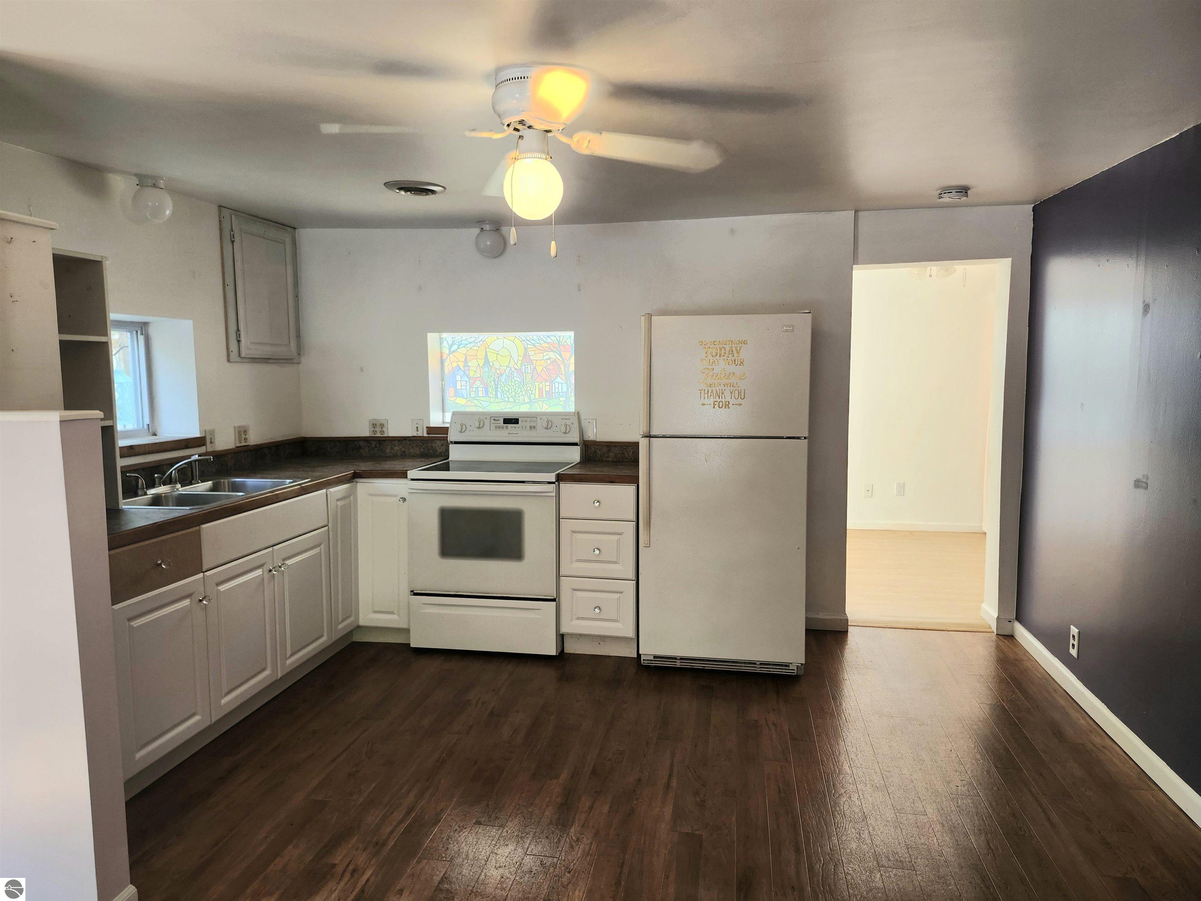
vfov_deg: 58.9
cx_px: 600
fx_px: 798
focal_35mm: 23
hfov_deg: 73.9
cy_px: 450
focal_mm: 5.54
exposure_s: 1/120
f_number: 1.8
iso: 100
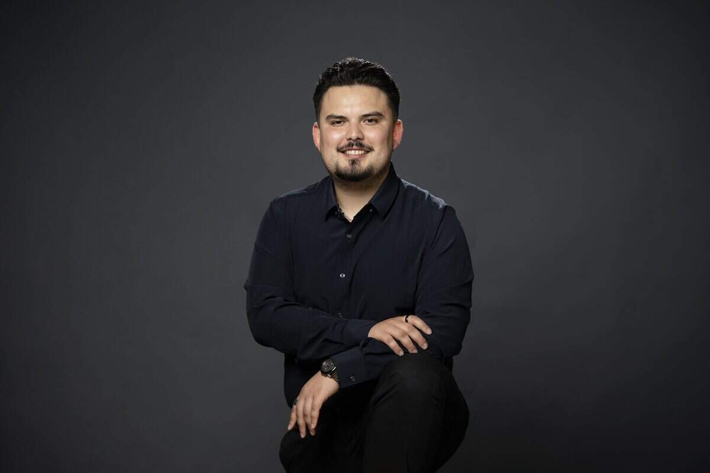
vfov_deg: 13.0
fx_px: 2071
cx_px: 355
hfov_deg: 19.5
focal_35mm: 105
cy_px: 236
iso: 32
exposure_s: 1/160
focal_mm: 105
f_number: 2.8
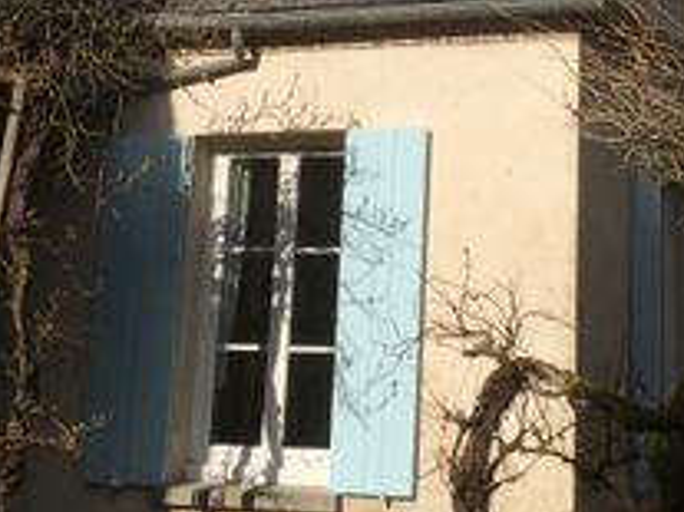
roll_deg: -3.0
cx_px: 552
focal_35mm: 84
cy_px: -53
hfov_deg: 23.0
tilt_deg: +16.8
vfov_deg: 17.0
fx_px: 1659
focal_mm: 4.15
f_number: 2.2
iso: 32
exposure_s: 1/3597
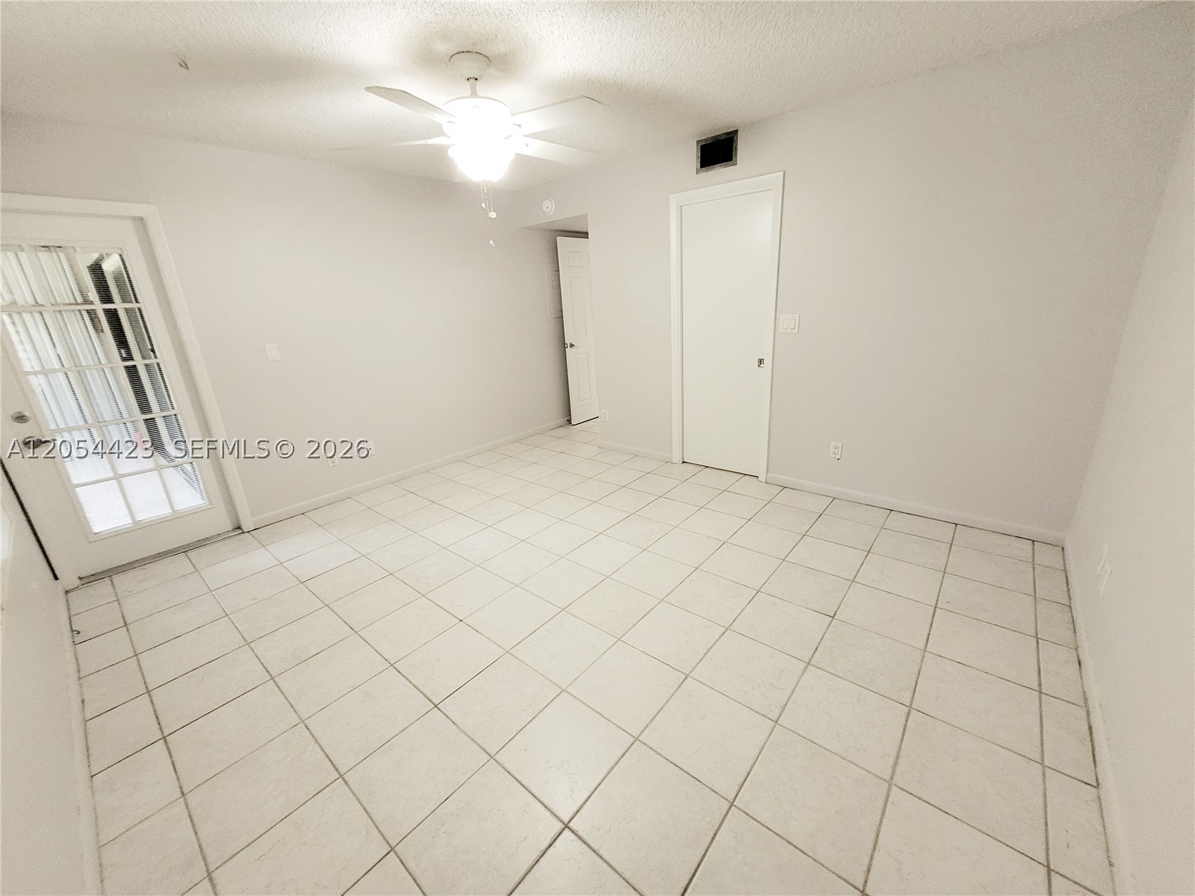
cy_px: 448
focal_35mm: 13
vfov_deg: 89.9
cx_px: 598
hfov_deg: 106.2
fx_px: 449
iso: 320
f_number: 2.2
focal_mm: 1.74
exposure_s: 1/40
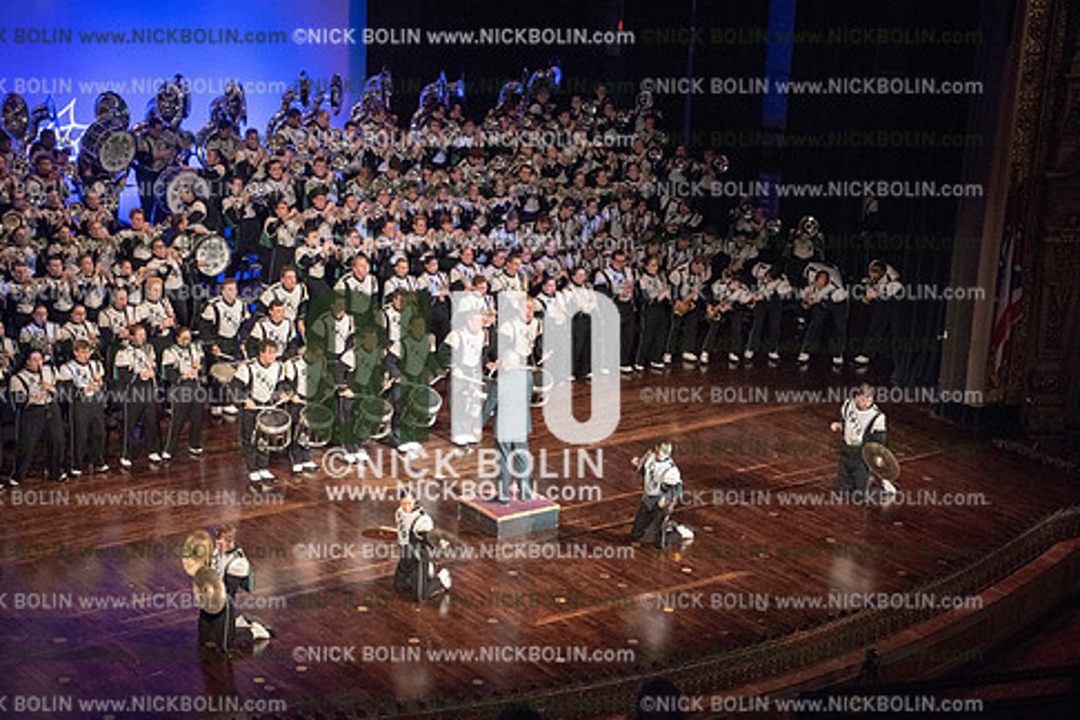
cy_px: 397
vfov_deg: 18.4
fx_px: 2220
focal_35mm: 74
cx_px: 462
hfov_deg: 27.3
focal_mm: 62
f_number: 2.8
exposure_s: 1/640
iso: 2000
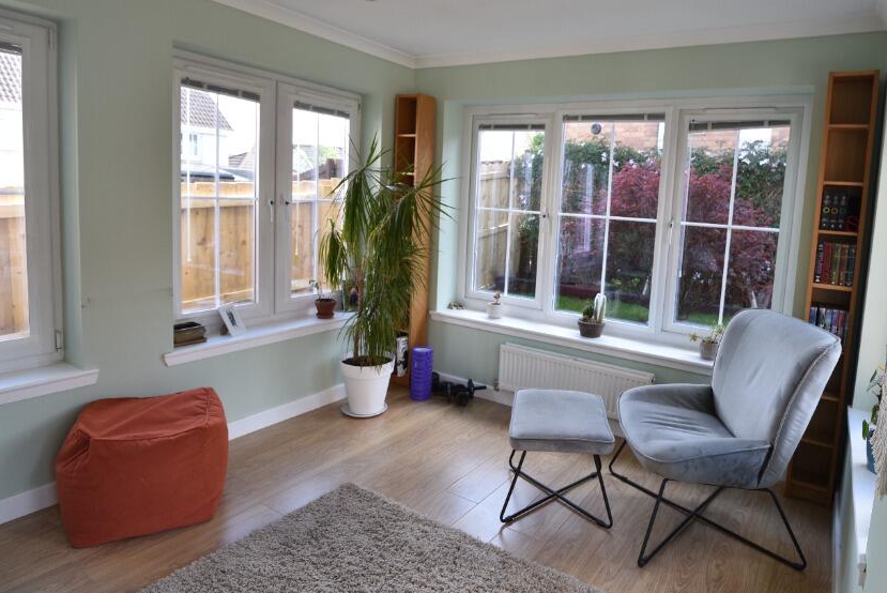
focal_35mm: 21
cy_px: 256
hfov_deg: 80.1
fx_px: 518
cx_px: 536
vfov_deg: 59.3
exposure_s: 1/100
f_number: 5
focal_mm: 17
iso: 400
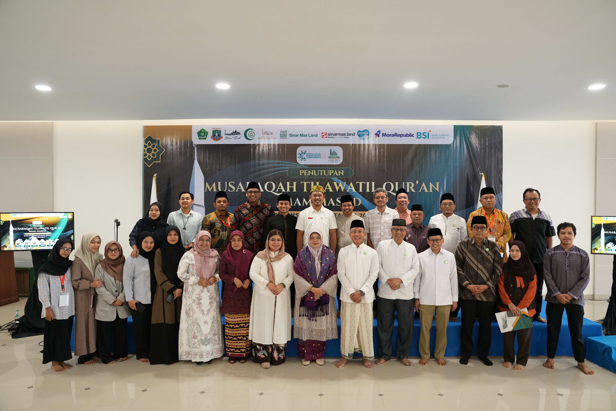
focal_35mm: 24
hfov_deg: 73.7
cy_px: 206
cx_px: 308
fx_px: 411
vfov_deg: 53.1
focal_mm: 24
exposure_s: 1/200
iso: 3200
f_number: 2.8
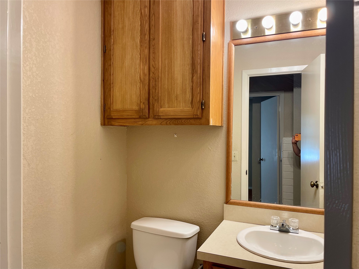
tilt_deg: -1.0
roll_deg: -0.9
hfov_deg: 67.3
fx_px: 270
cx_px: 180
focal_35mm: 26
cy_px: 134
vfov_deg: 53.0
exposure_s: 1/120
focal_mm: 4.2
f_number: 1.6
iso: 125
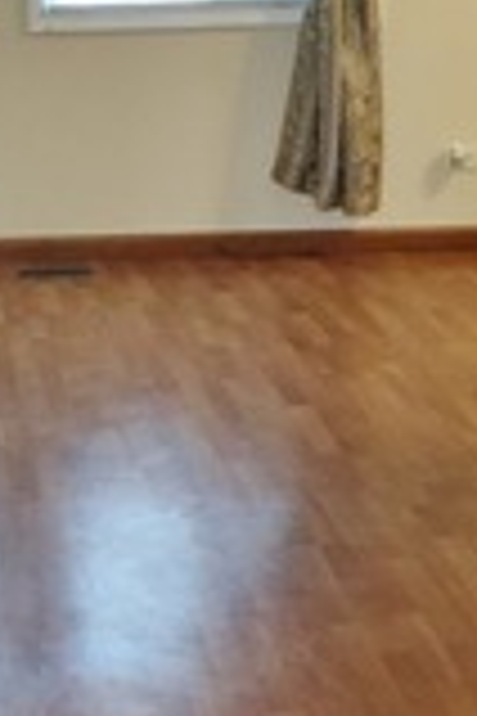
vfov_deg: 22.4
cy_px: 338
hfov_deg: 14.7
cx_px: -14
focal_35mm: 91
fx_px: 1808
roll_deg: +0.9
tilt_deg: -15.9
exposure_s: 1/20
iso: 250
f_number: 2.2
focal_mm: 4.15
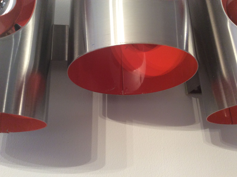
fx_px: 219
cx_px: 118
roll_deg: +3.5
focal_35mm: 32
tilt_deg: +20.4
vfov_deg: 44.1
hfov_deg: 56.9
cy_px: 88
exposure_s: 1/25
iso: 125
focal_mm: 3.3
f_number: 2.4
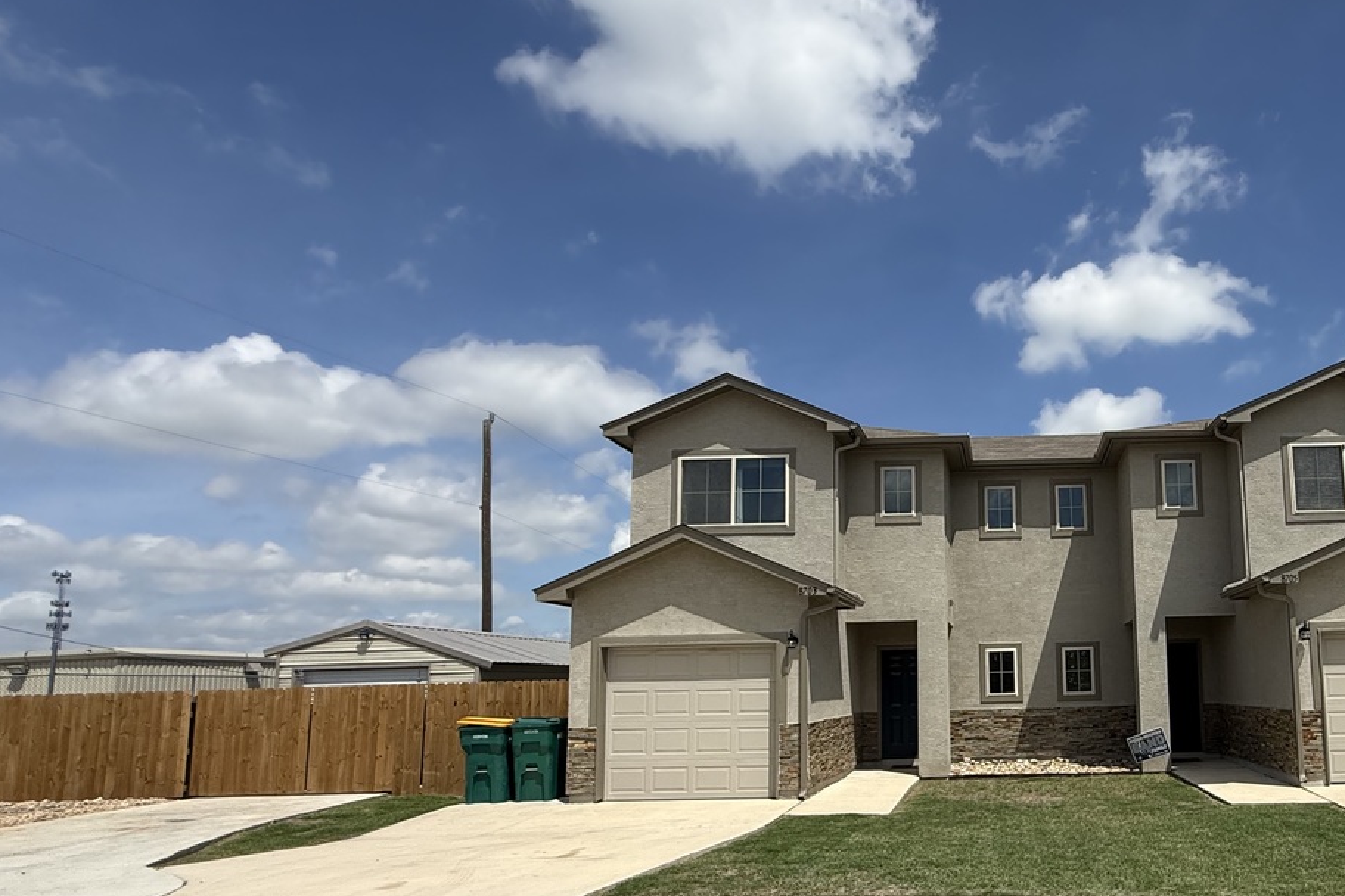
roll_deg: +1.1
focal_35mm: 23
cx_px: 1023
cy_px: 587
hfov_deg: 70.5
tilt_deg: +6.7
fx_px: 859
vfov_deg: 54.2
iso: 50
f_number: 2.2
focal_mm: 2.22
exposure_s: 1/3891
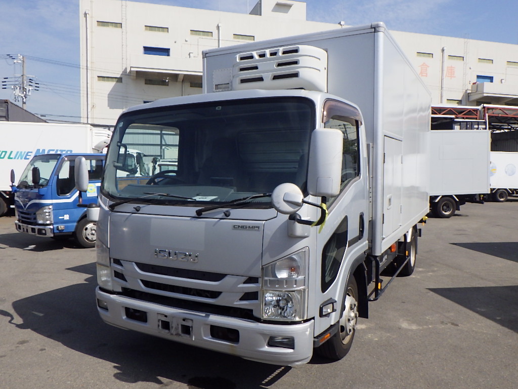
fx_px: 419
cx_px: 259
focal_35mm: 28
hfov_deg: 63.4
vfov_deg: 49.7
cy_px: 194
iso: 250
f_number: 4.2
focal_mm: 5
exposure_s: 1/2000
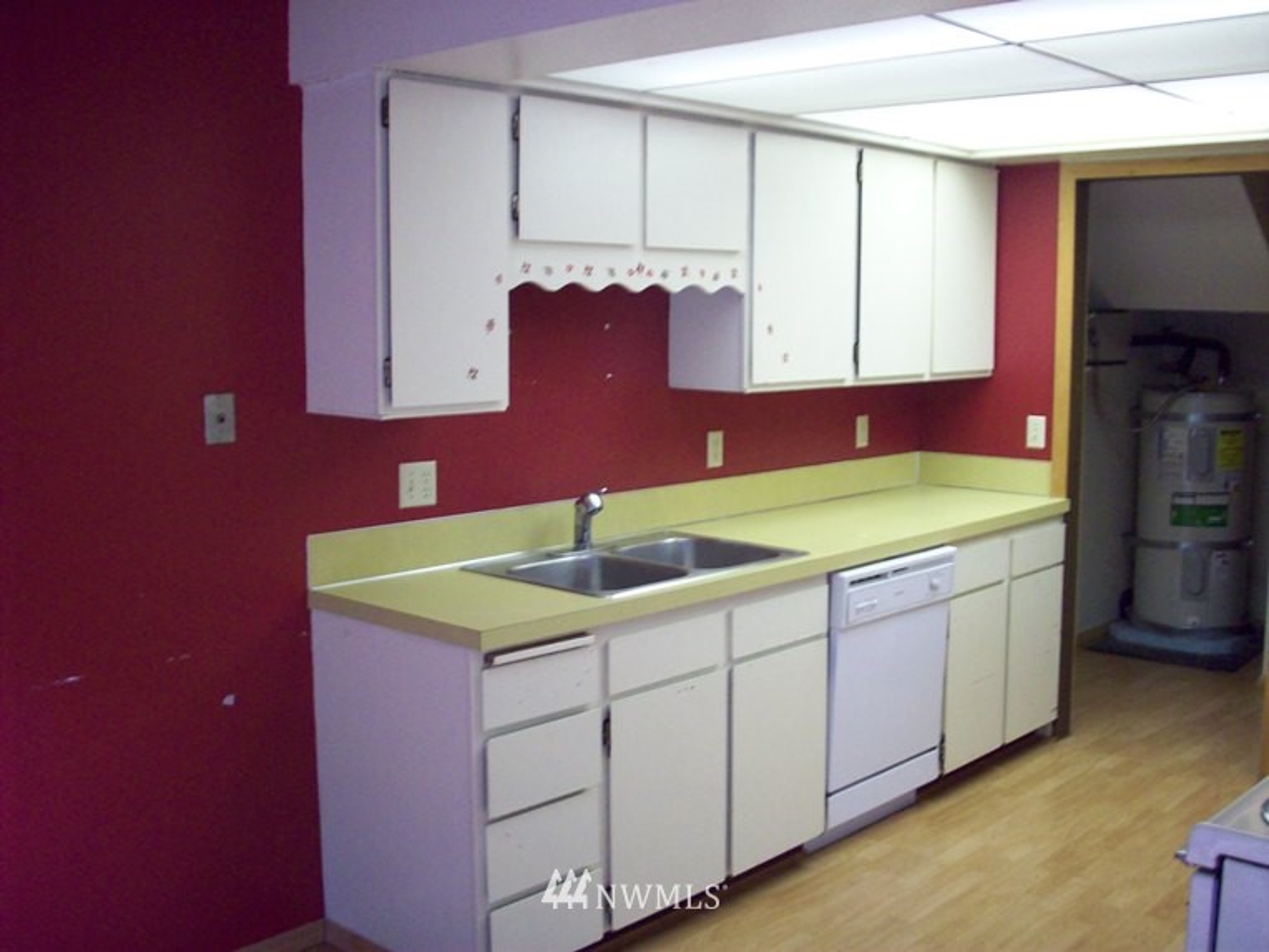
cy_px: 476
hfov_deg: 50.1
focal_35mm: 37
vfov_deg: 38.7
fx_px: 1356
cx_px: 634
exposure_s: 1/13.1
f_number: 2.8
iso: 160
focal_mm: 6.2
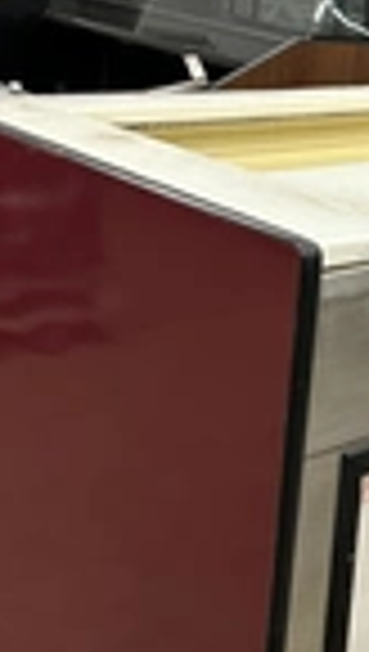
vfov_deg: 29.3
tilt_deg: -18.5
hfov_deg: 16.3
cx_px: 418
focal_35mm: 72
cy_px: 306
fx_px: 1247
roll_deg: -5.5
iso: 125
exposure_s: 1/60
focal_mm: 6.86
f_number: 1.78
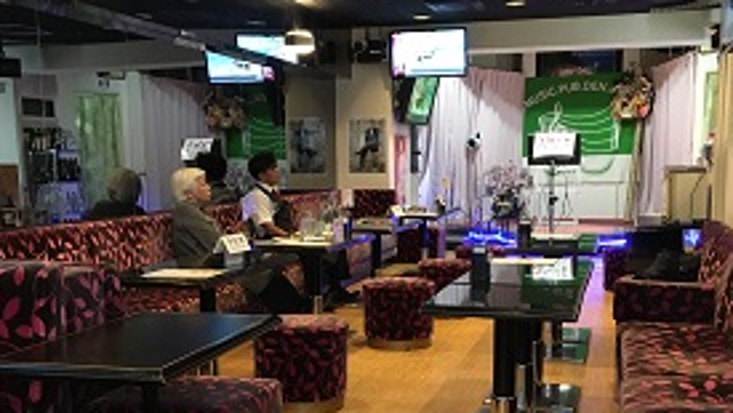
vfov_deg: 27.6
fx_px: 836
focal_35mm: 43
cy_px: 273
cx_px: 366
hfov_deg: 47.3
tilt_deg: -8.7
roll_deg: +1.7
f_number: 2.2
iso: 250
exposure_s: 1/15
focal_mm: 4.15
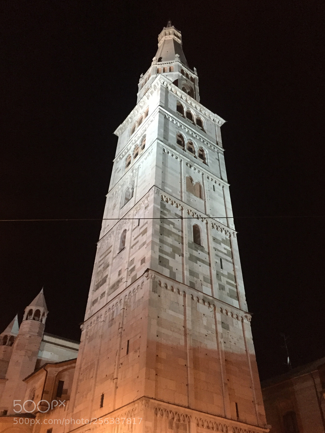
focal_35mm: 30
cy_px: 219
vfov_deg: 60.0
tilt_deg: +43.2
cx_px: 164
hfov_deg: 46.8
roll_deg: -0.9
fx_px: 376
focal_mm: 4.15
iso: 320
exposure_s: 1/17
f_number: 2.2
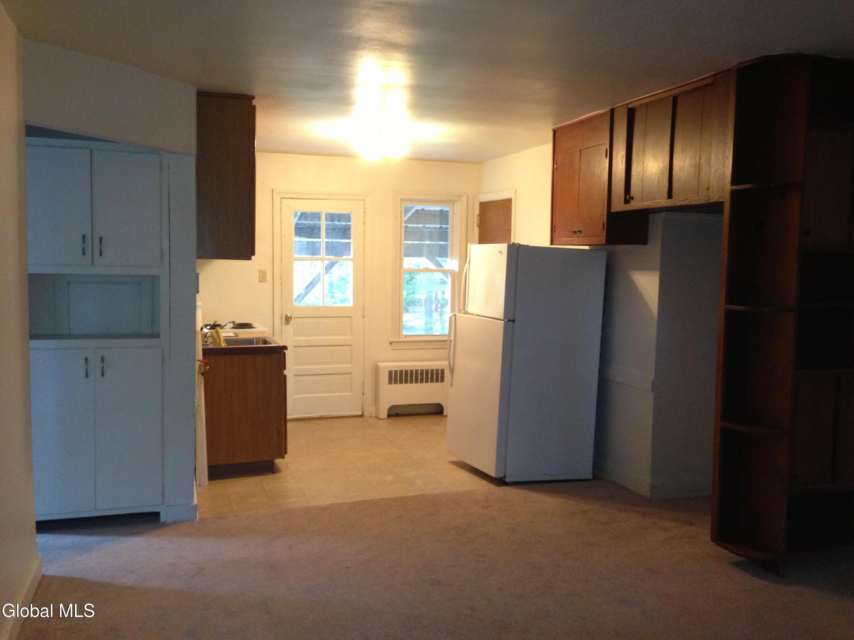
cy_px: 320
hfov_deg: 55.4
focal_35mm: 33
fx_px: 814
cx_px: 427
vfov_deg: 42.9
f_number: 2.4
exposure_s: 1/20
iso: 320
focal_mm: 4.13
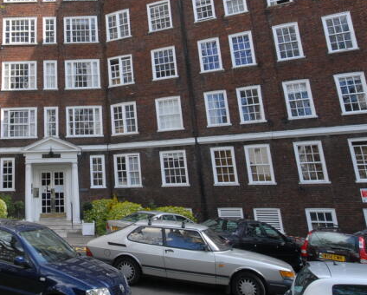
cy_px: 76
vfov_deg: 42.2
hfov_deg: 49.1
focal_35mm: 34
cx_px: 62
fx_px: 370
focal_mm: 10
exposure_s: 1/50
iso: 200
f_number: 11
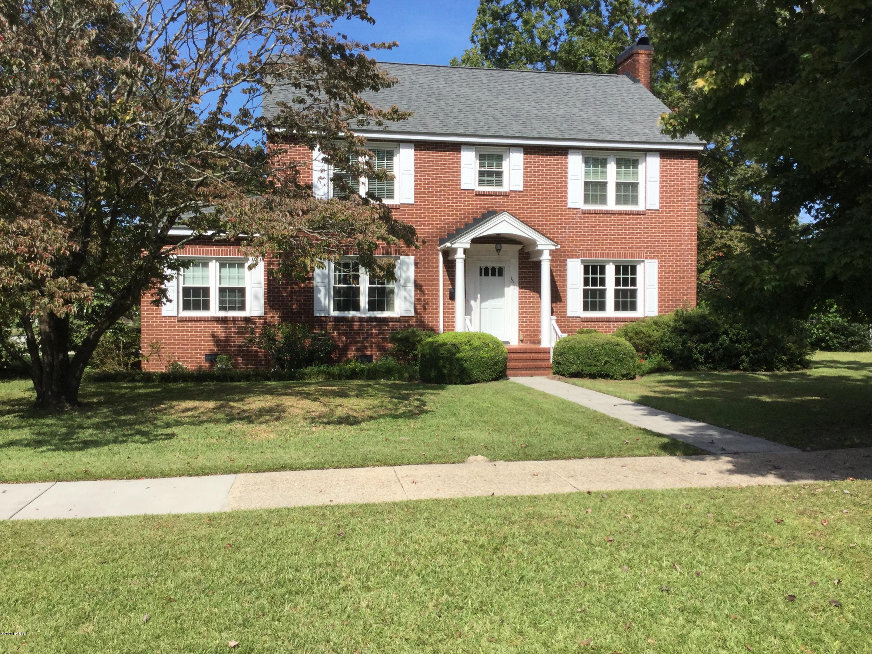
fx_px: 781
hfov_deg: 58.4
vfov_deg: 45.4
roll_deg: -2.3
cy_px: 327
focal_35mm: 31
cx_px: 436
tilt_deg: -2.8
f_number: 2.4
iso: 25
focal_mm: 3.3
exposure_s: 1/1235
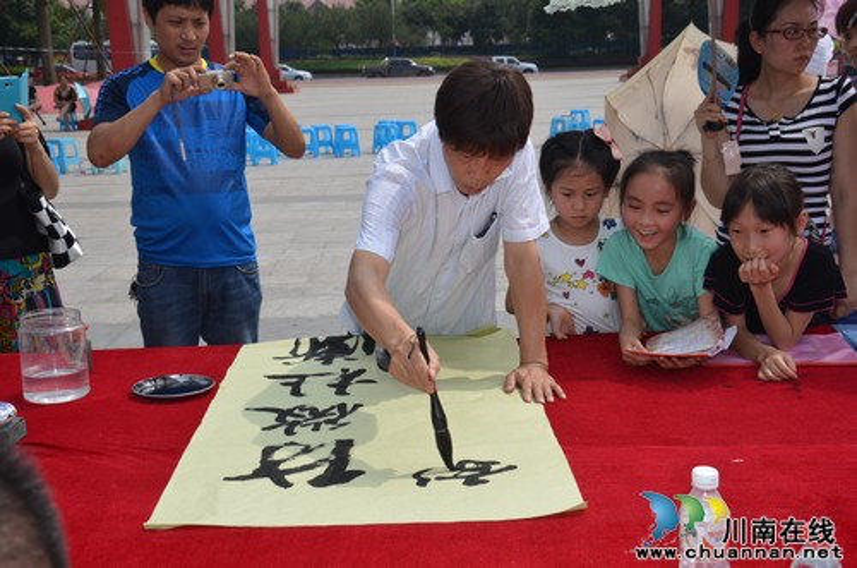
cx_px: 428
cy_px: 284
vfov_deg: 26.4
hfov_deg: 39.0
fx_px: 1211
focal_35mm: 51
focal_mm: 34
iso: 100
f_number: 7.1
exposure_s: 1/250
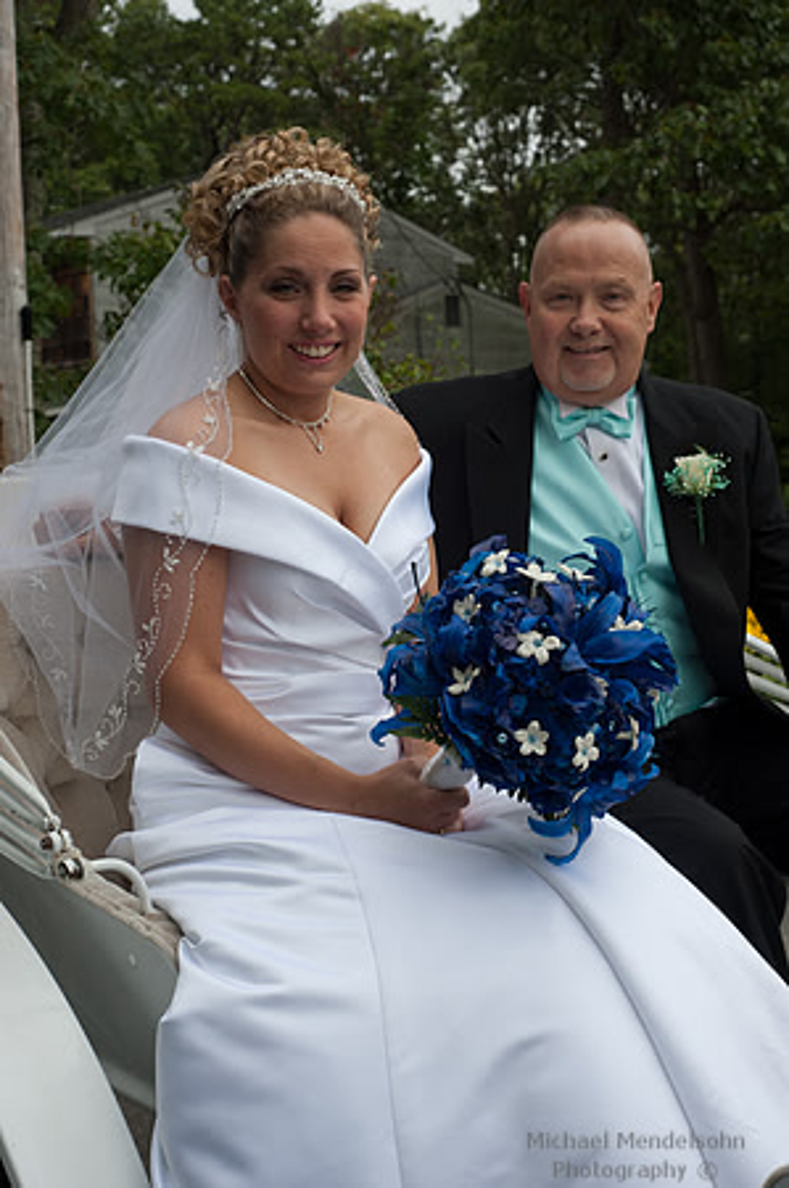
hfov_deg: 26.9
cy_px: 594
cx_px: 394
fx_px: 1647
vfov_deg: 39.6
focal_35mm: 50
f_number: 9
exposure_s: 1/250
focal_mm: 50
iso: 500
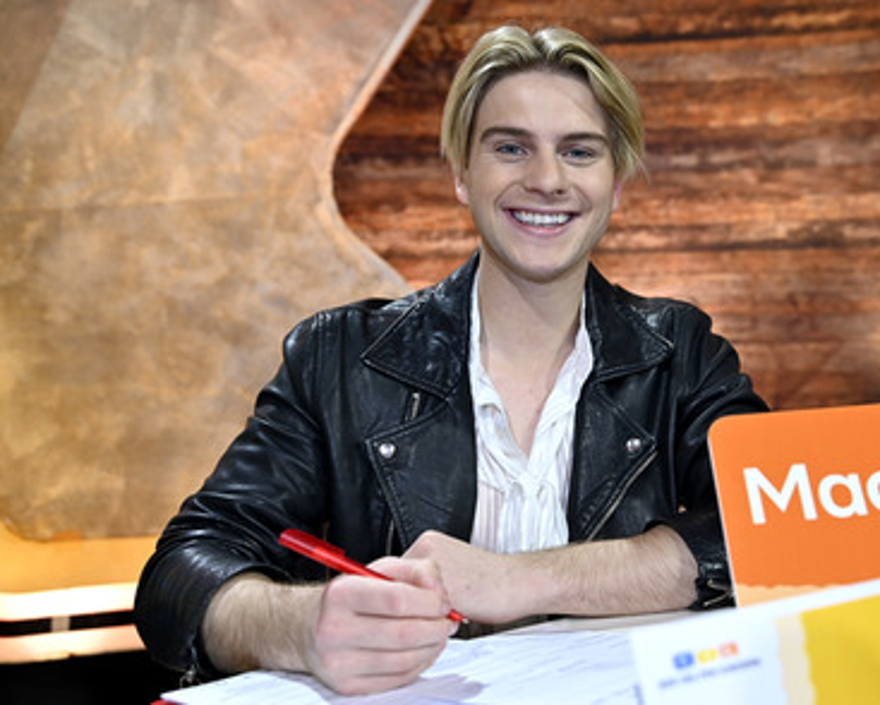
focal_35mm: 38
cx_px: 517
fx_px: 990
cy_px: 355
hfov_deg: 47.7
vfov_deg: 39.2
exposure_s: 1/200
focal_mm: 33
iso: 1000
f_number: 4
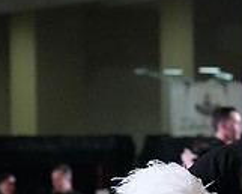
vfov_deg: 3.4
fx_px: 3275
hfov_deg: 4.2
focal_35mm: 457
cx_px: 283
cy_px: 393
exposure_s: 1/400
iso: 10000
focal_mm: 135
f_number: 5.6
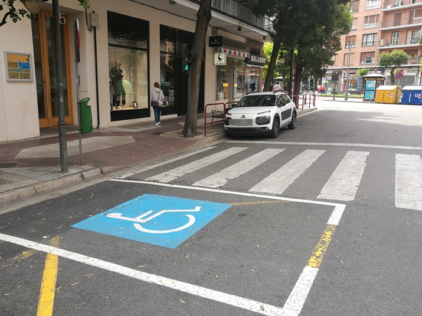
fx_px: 353
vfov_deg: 48.2
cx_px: 206
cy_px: 151
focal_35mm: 29
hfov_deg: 61.7
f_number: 2.2
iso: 50
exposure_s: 1/156
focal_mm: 4.5
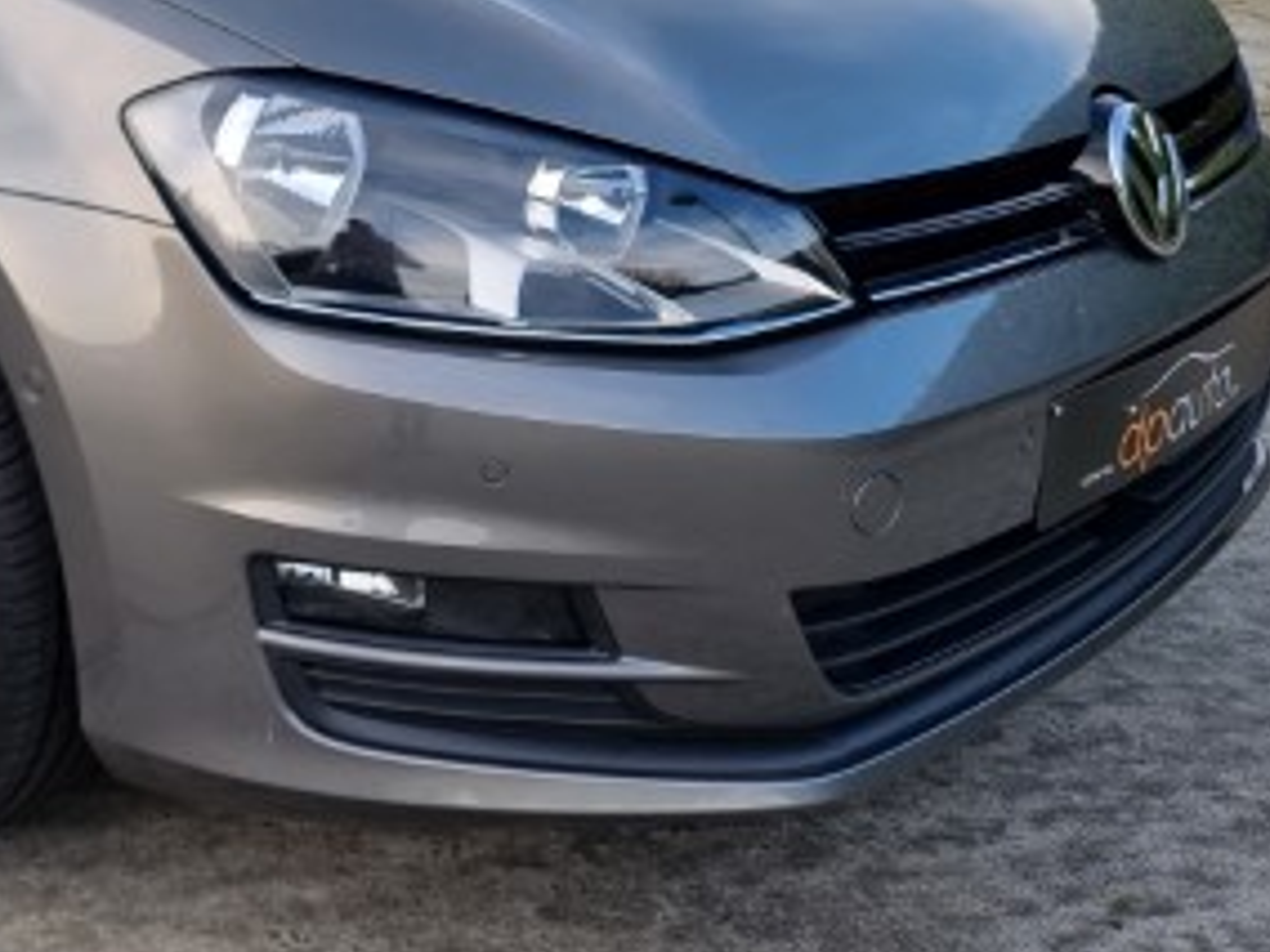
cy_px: 206
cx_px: 85
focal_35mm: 54
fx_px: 1981
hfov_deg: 33.3
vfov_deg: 26.6
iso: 50
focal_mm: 6.7
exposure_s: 1/100
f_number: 1.8
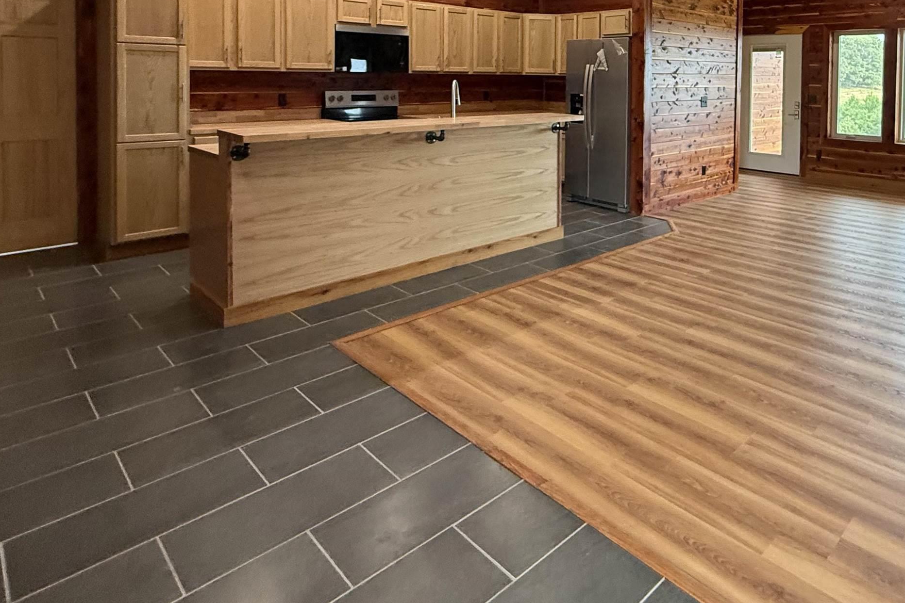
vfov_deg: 49.0
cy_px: 94
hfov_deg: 70.7
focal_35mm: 24
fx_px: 603
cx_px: 633
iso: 400
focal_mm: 2.22
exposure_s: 1/120
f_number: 2.2
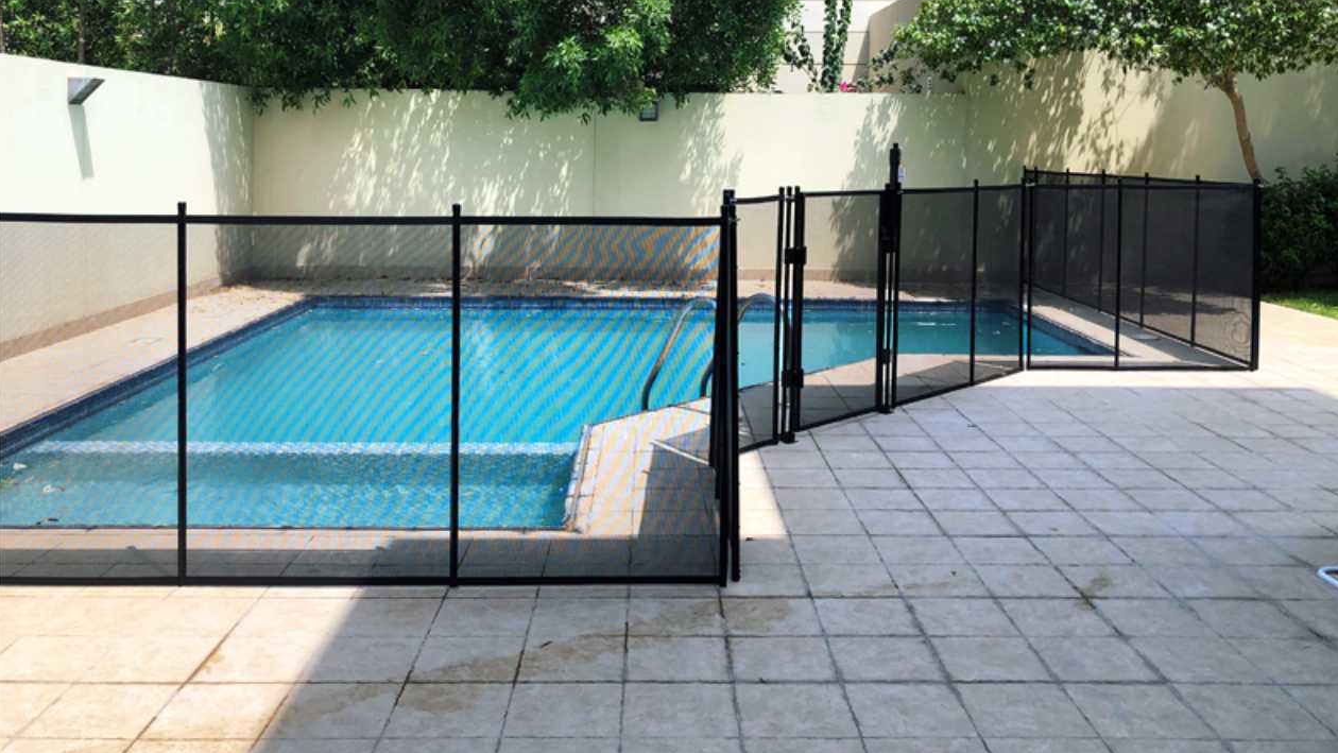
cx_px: 677
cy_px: 262
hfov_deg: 62.6
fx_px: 1100
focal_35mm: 31
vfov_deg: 37.5
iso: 20
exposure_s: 1/1372
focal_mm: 4
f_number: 1.8
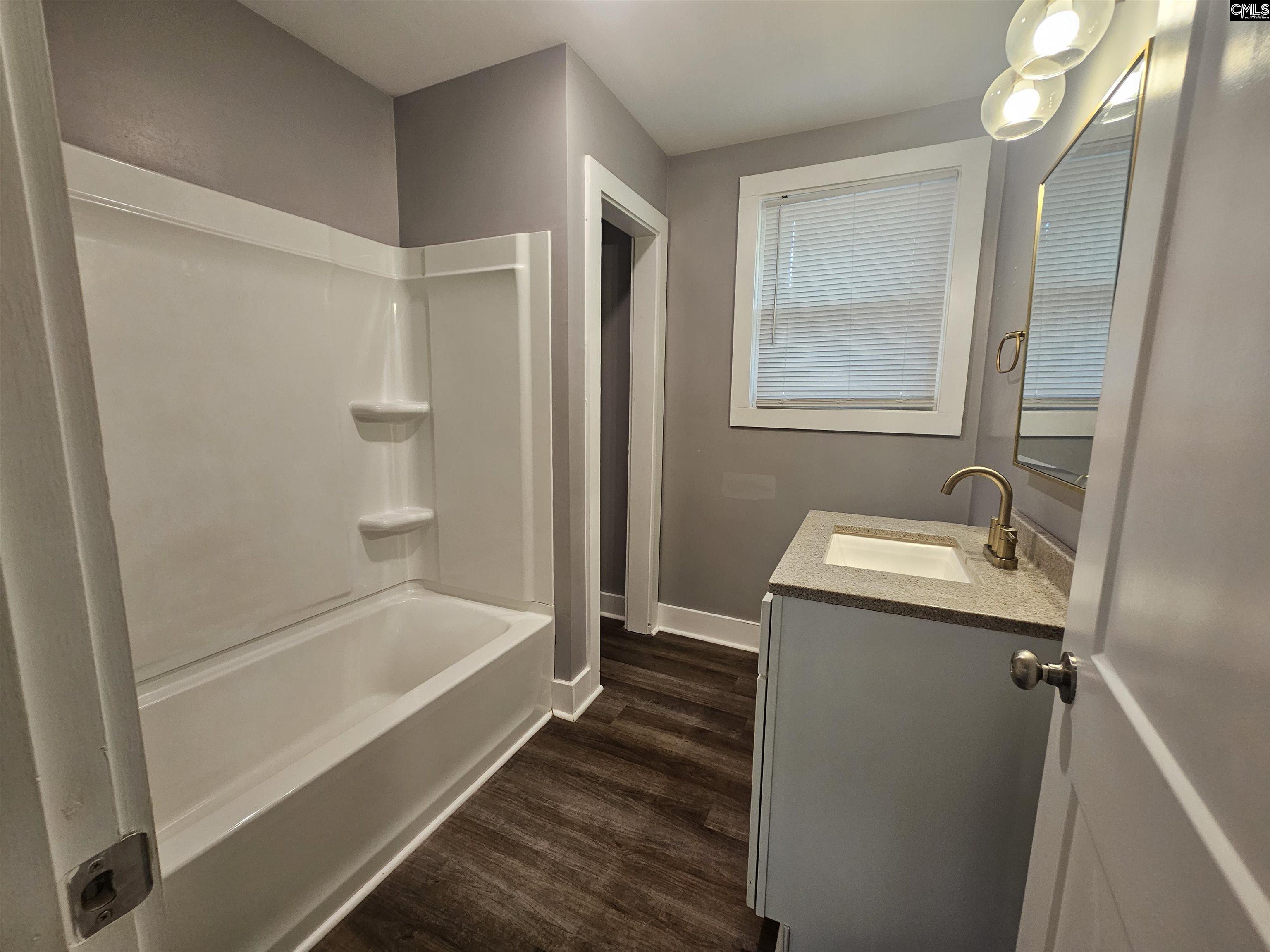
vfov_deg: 89.9
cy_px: 476
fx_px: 477
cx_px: 635
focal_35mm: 13
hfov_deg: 106.2
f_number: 2.2
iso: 125
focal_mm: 2.2
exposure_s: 1/60
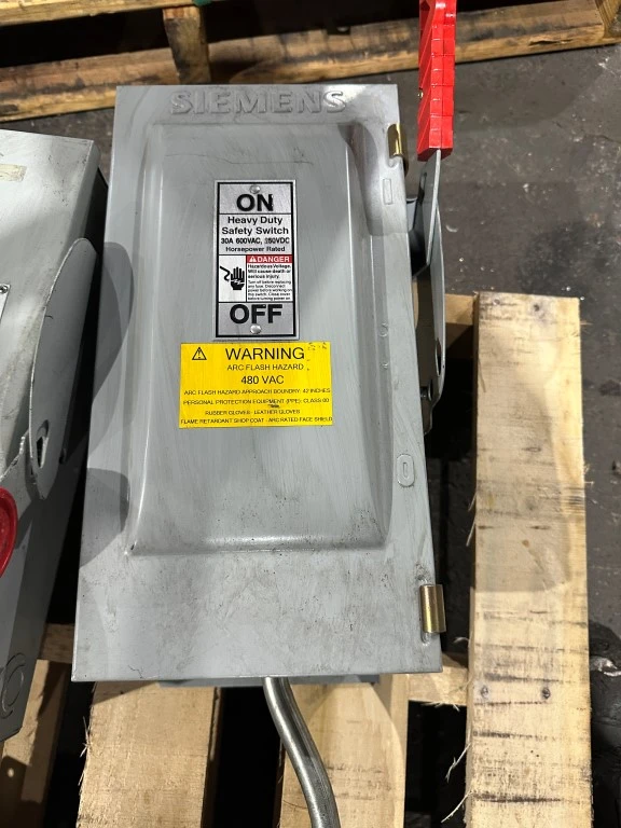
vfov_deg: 71.6
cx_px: 310
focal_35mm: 24
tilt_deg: -74.6
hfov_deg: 56.8
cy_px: 414
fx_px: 574
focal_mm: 6.86
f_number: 1.78
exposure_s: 1/60
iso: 400
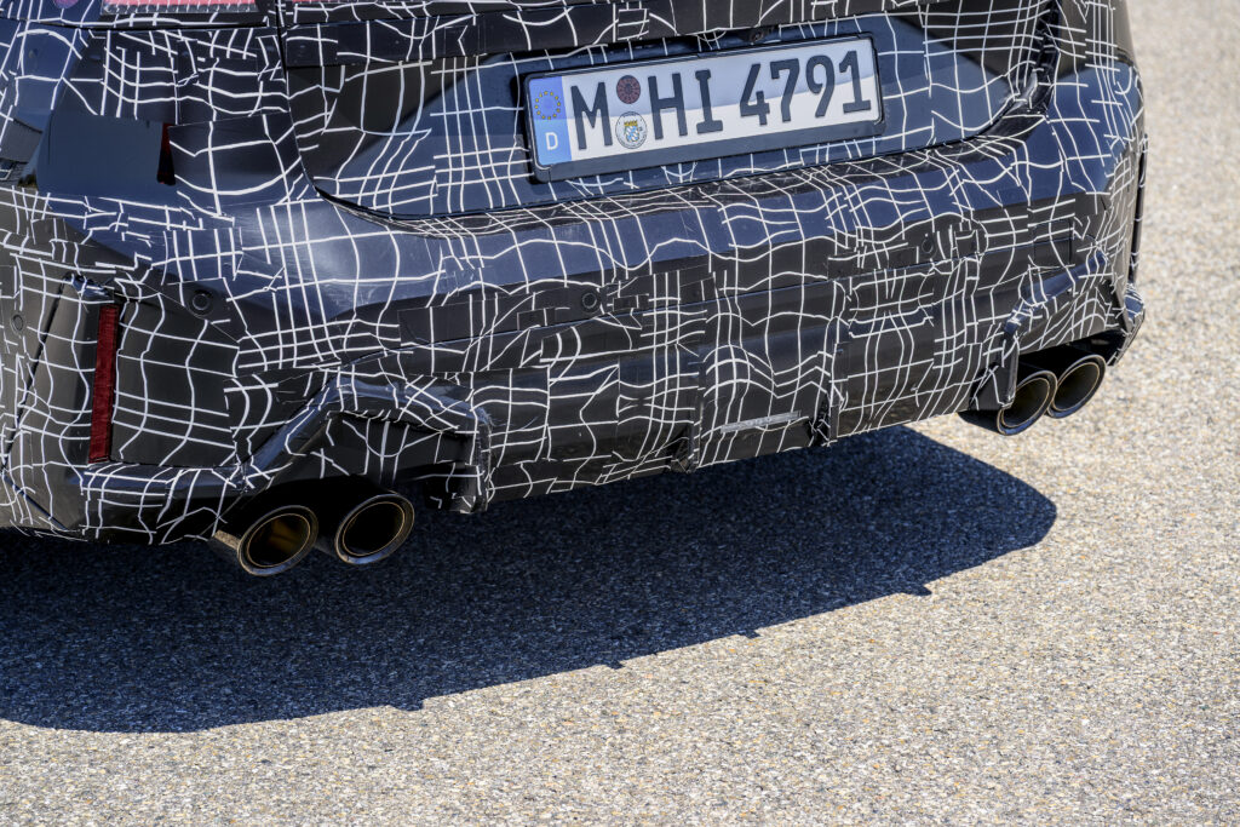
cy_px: 414
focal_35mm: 99
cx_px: 620
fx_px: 3410
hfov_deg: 20.6
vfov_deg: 13.8
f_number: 6.3
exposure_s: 1/100
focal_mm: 99
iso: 50
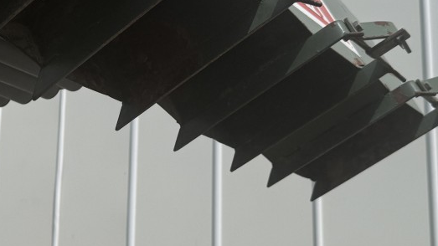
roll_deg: -3.6
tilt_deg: +14.3
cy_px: 112
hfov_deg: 28.3
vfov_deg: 16.7
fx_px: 836
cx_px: 49
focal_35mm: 72
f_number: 1.78
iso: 80
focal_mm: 6.76
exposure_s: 1/9091
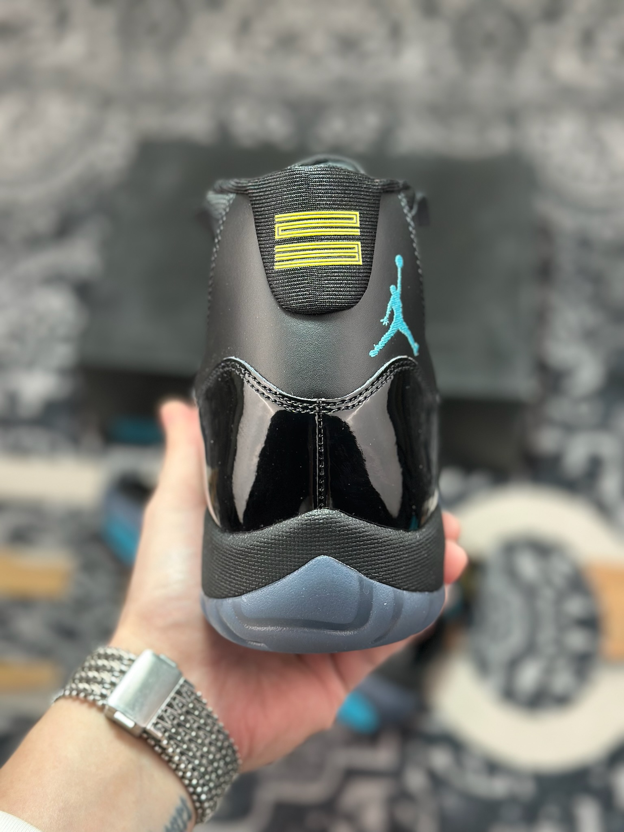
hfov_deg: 30.3
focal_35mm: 48
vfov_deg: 39.7
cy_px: 416
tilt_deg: -57.6
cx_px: 312
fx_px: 1154
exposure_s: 1/220
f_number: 1.78
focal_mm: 6.86
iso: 80
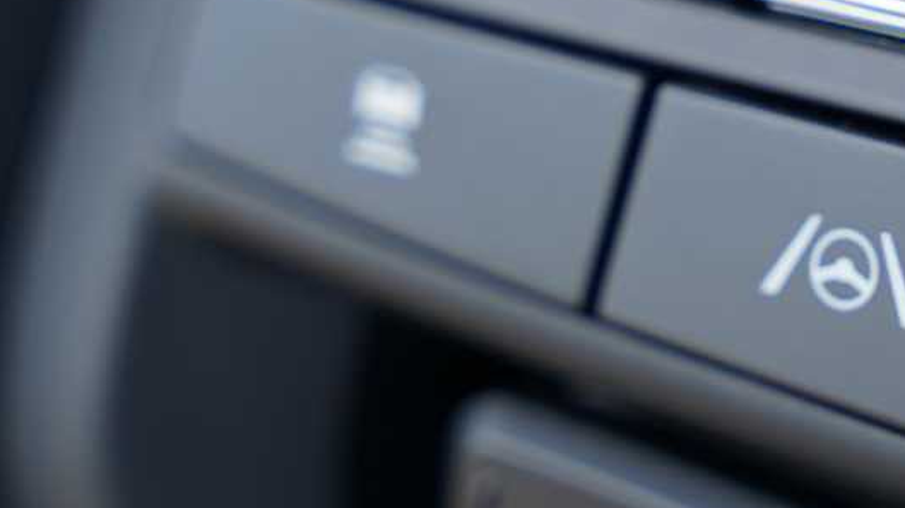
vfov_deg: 5.8
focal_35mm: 210
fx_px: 5047
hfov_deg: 10.1
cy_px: 74
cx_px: 1078
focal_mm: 53.1
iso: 100
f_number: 3.5
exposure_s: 1/200
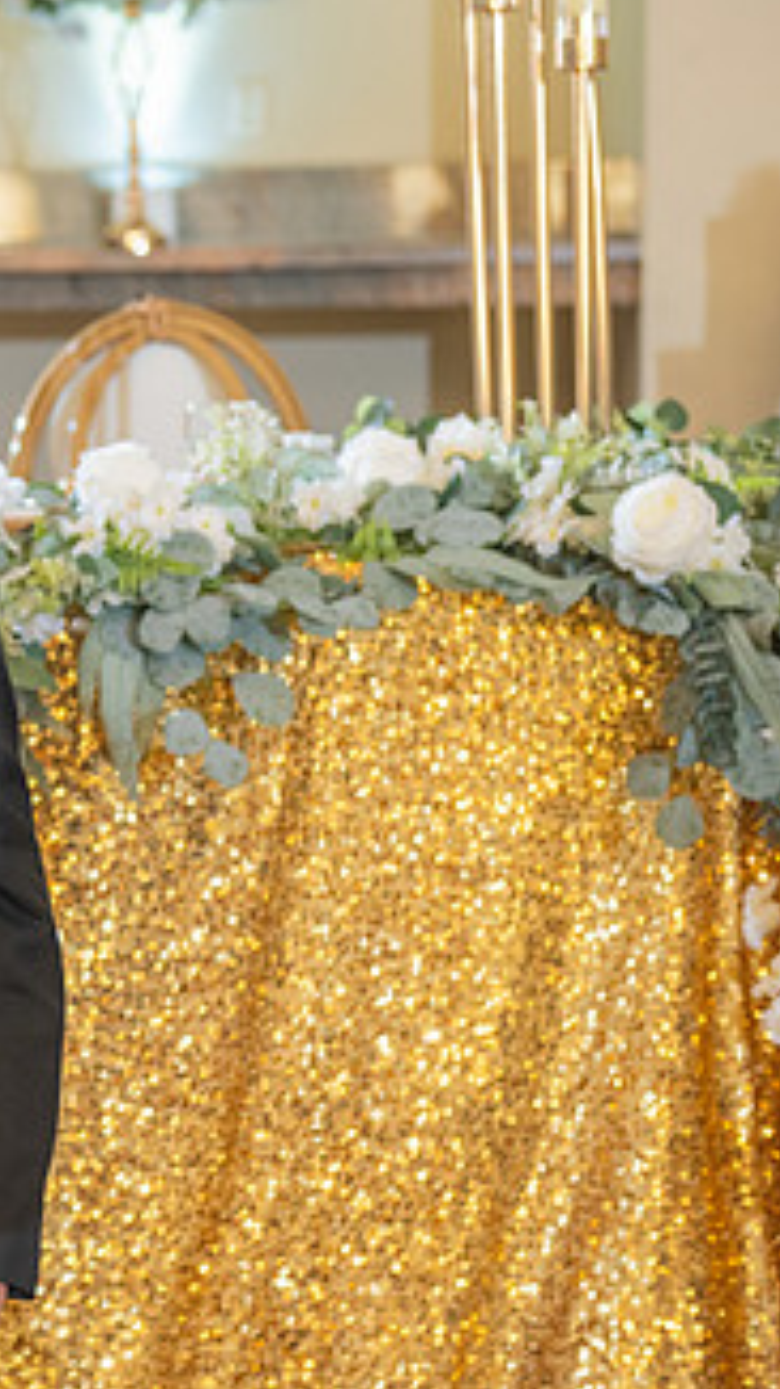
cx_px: -439
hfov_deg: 10.4
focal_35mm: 112
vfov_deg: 19.1
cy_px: 569
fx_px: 4125
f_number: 4
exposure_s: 1/80
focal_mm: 60
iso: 800
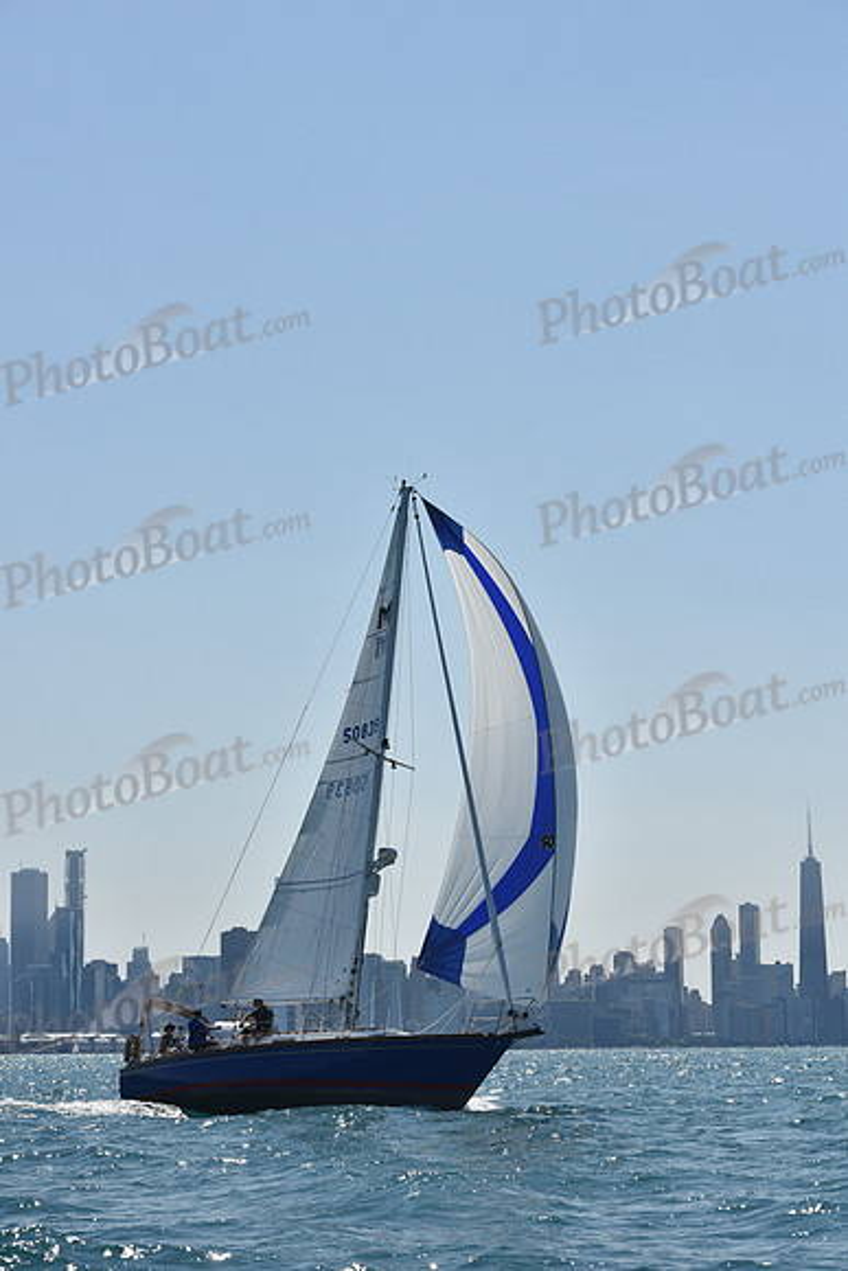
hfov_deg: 17.1
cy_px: 636
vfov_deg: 25.4
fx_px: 2825
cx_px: 424
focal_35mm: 80
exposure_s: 1/1600
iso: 250
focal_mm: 80
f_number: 9
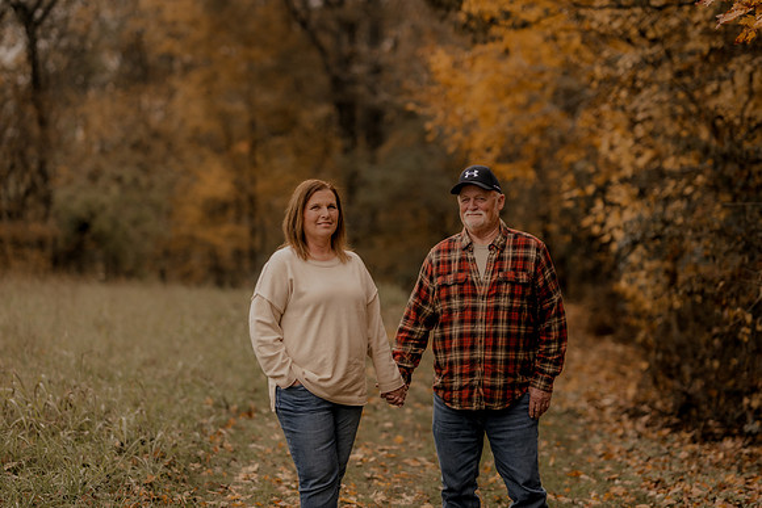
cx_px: 381
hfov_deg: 23.0
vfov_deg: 15.5
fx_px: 1872
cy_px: 254
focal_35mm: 88
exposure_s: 1/2500
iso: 250
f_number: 1.8
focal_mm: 85
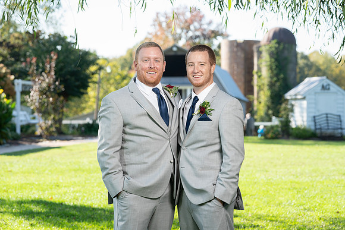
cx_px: 183
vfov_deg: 12.2
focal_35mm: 112
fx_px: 1077
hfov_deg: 18.2
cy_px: 113
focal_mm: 106
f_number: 5.6
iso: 200
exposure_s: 1/200
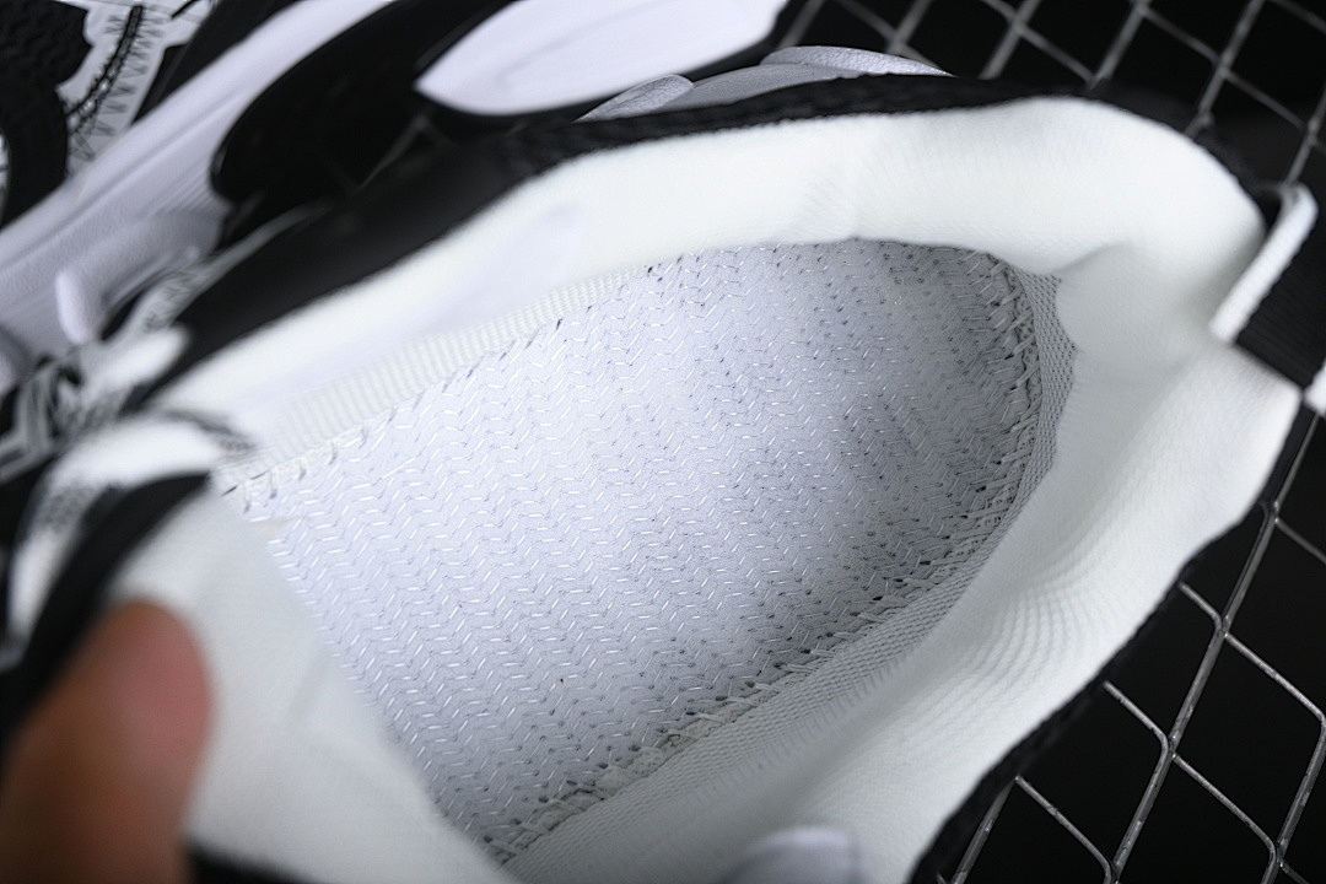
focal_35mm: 75
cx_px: 663
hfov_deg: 27.0
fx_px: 2762
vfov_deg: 18.2
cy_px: 442
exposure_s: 1/200
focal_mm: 50
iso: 200
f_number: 7.1
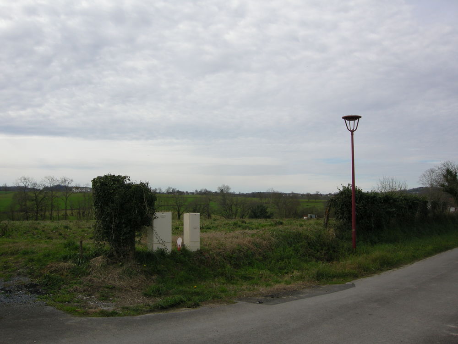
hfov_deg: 51.4
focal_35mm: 36
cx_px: 229
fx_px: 476
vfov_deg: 39.7
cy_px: 172
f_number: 5.4
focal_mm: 7.5
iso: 64
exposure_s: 1/264
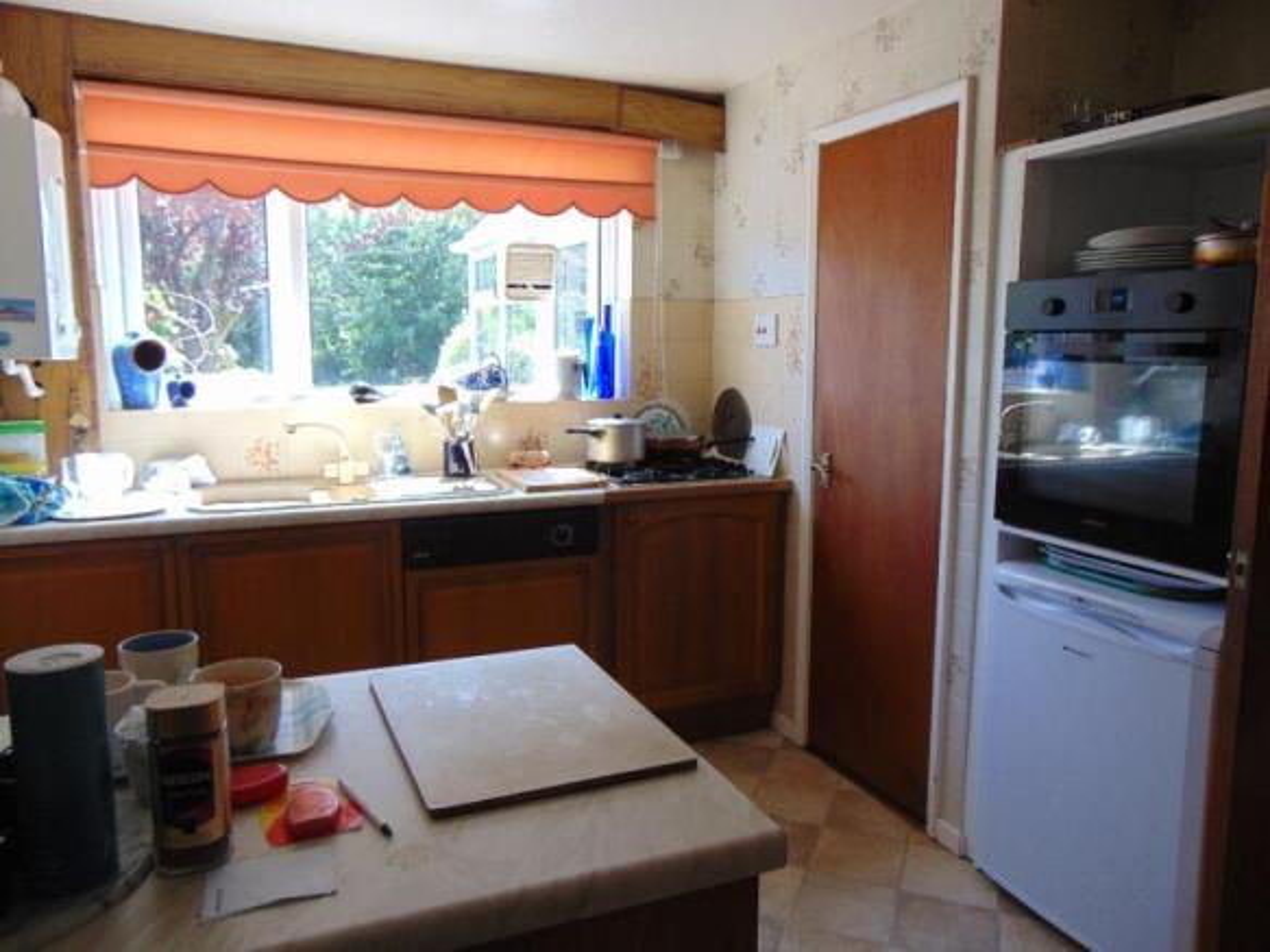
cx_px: 635
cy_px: 476
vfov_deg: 54.9
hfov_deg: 69.4
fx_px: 917
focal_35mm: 25
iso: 80
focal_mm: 4.5
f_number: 3
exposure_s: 1/60
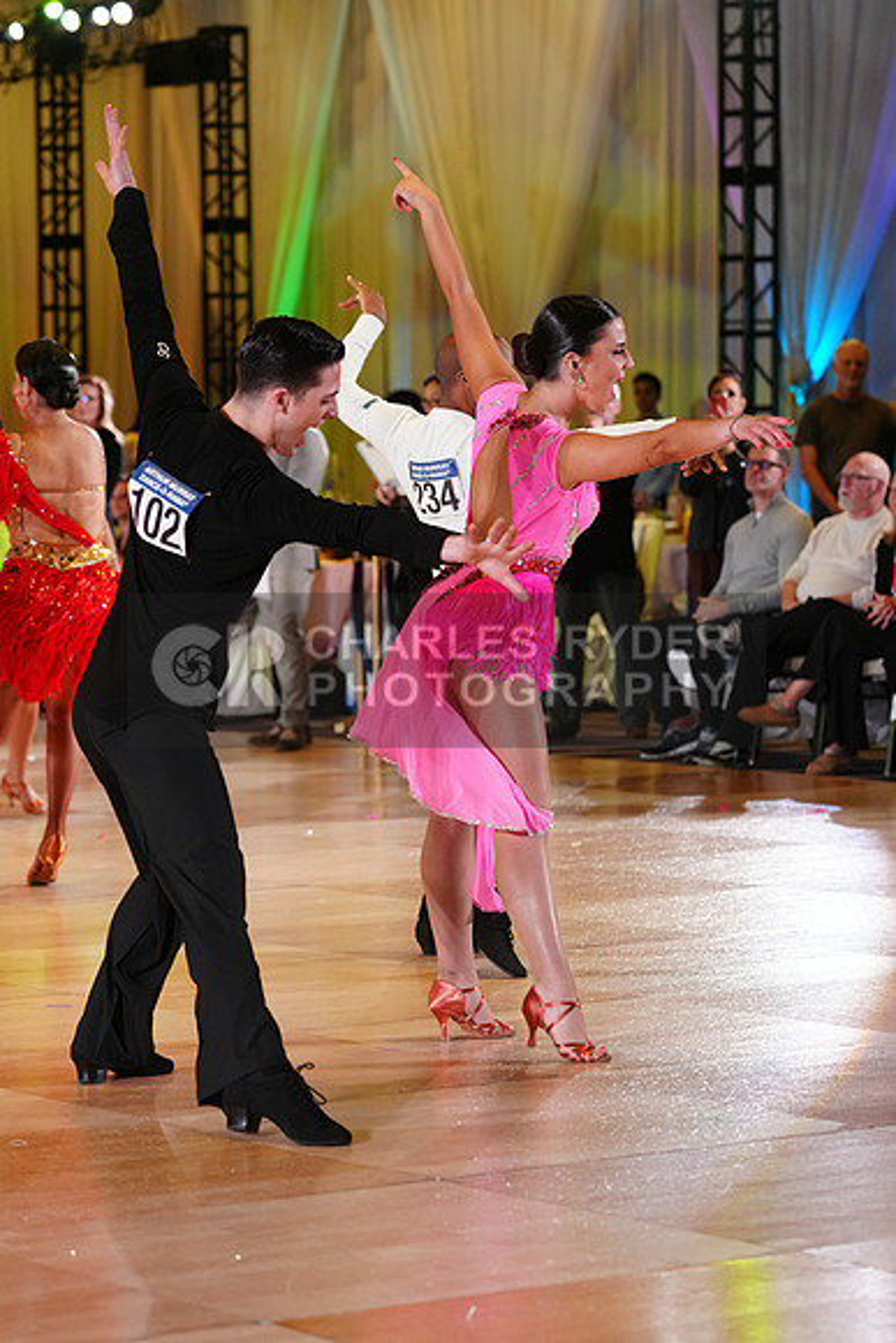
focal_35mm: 119
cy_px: 672
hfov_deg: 11.5
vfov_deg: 17.2
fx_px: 4440
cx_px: 448
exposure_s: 1/400
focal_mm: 119
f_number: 4
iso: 2500
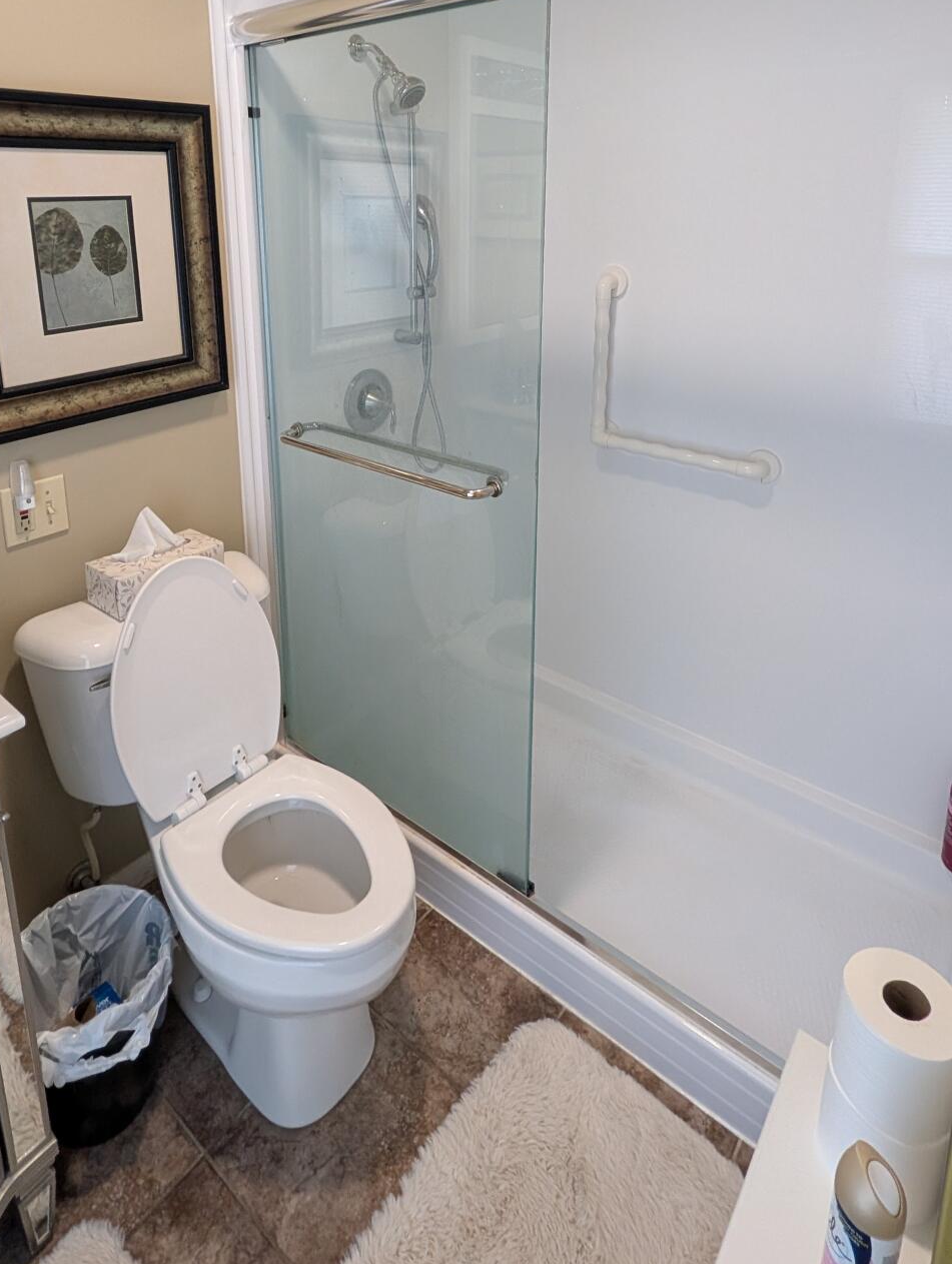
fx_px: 695
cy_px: 368
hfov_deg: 68.7
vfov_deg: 80.1
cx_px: 441
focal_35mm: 19
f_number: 1.7
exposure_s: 1/40
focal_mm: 2.02
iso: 242
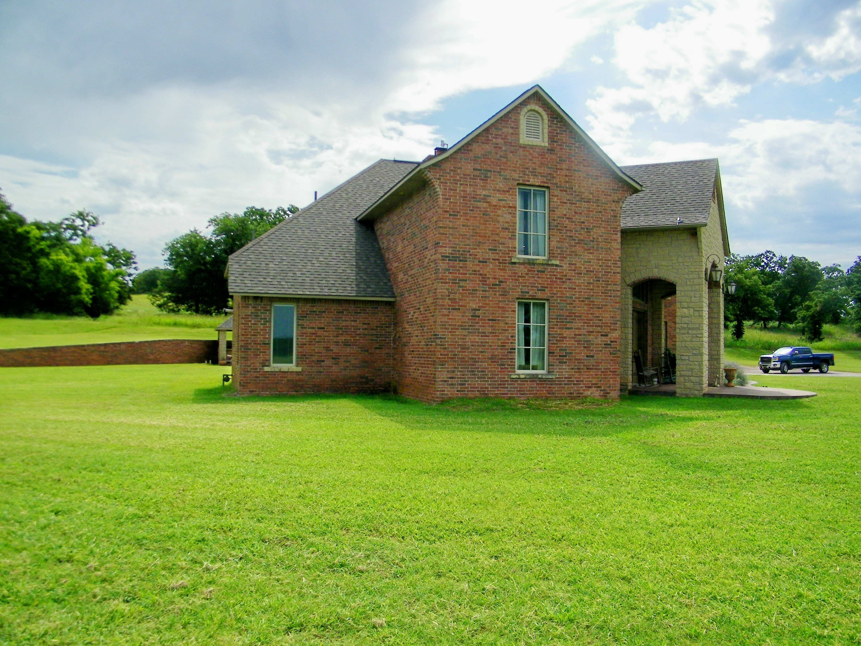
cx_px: 430
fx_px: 696
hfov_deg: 63.4
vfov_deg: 49.7
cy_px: 323
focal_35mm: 28
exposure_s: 1/400
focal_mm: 5
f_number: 7
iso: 80
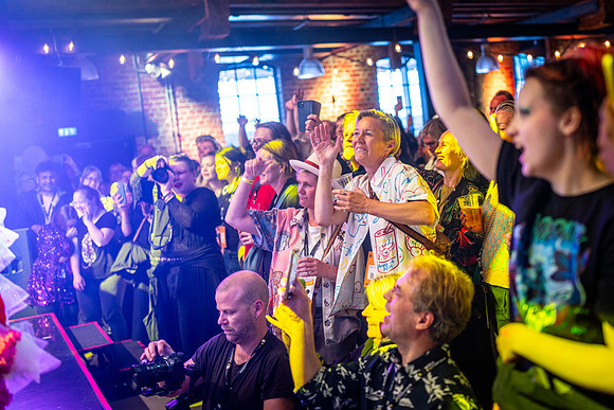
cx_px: 391
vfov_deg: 30.1
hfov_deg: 43.6
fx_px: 760
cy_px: 169
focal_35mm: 45
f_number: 1.4
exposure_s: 1/200
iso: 500
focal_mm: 35
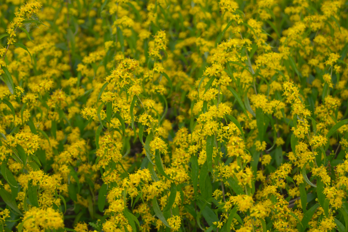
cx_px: 174
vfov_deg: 18.2
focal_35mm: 75
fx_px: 725
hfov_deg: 27.0
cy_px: 116
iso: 200
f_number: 5.6
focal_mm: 50
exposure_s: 1/80
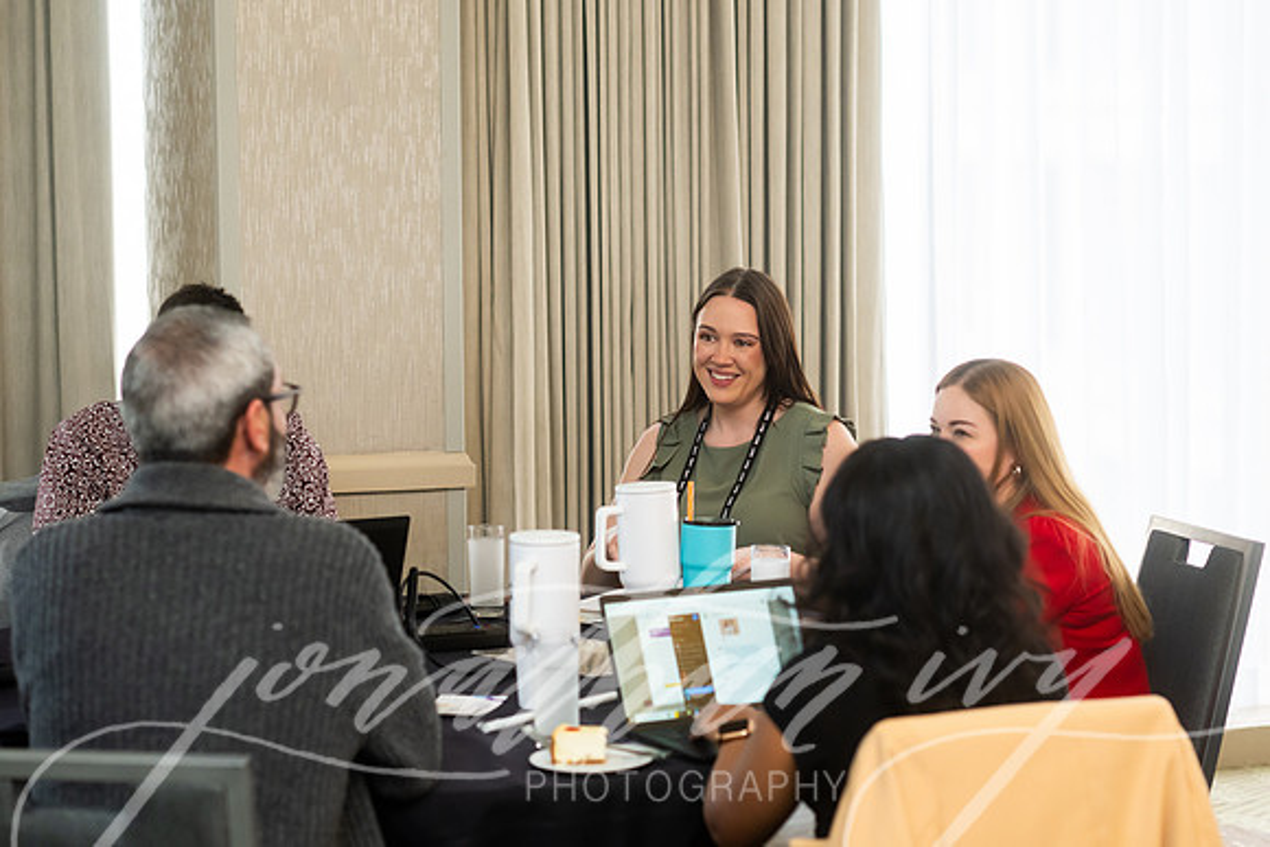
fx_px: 3411
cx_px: 711
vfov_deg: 14.2
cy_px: 385
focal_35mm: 97
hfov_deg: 21.1
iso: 1250
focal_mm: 85
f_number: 3.5
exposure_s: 1/160
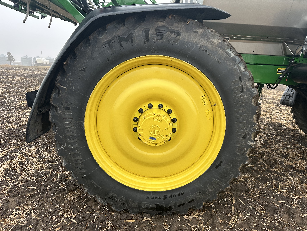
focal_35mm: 24
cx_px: 154
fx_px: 213
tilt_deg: -8.8
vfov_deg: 56.8
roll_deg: -1.0
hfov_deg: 71.6
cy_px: 116
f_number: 1.78
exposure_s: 1/411
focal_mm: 6.86
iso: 80
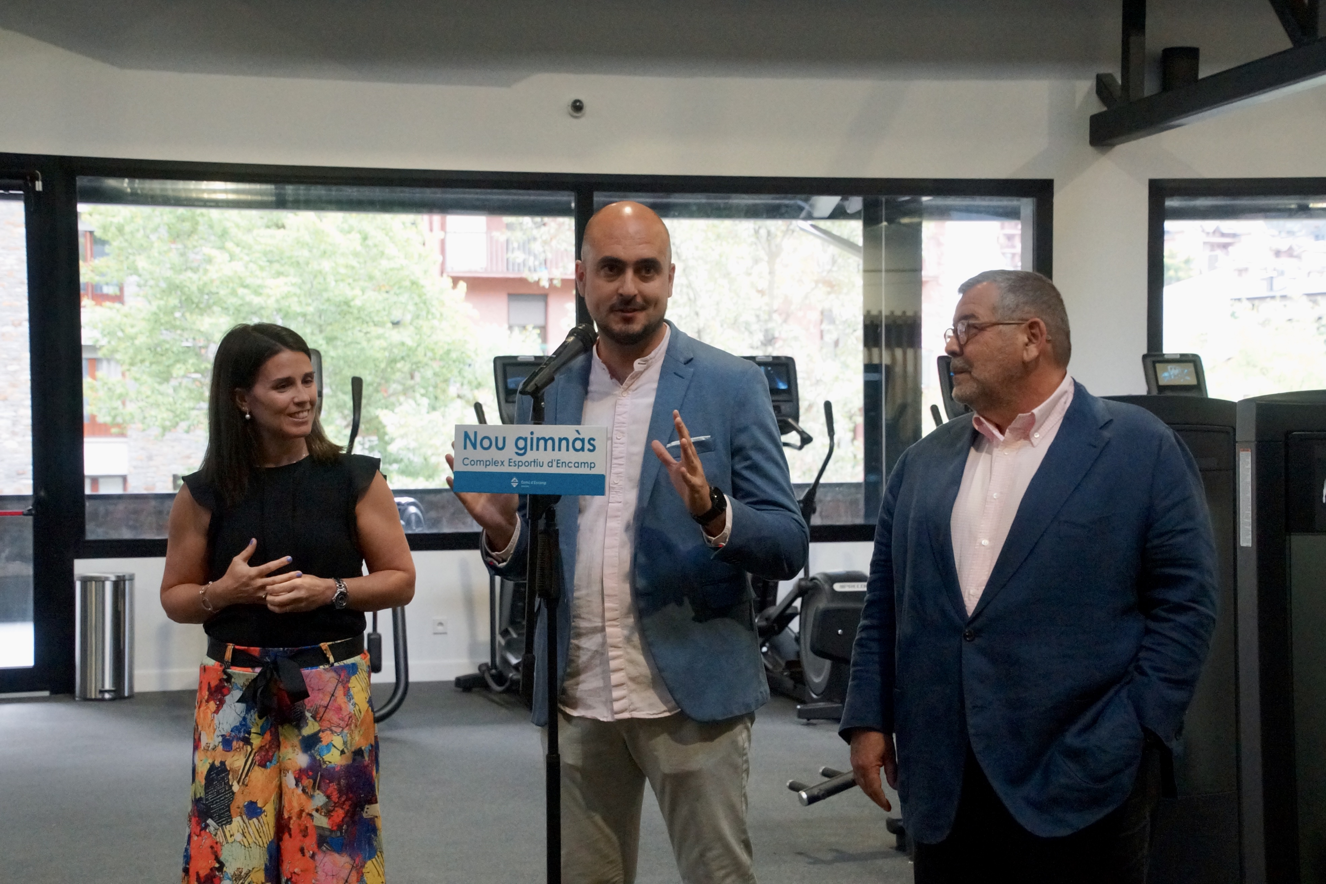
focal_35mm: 60
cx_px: 663
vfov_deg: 22.6
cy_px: 442
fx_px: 2210
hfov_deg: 33.4
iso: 3200
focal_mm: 40
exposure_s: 1/160
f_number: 4.5
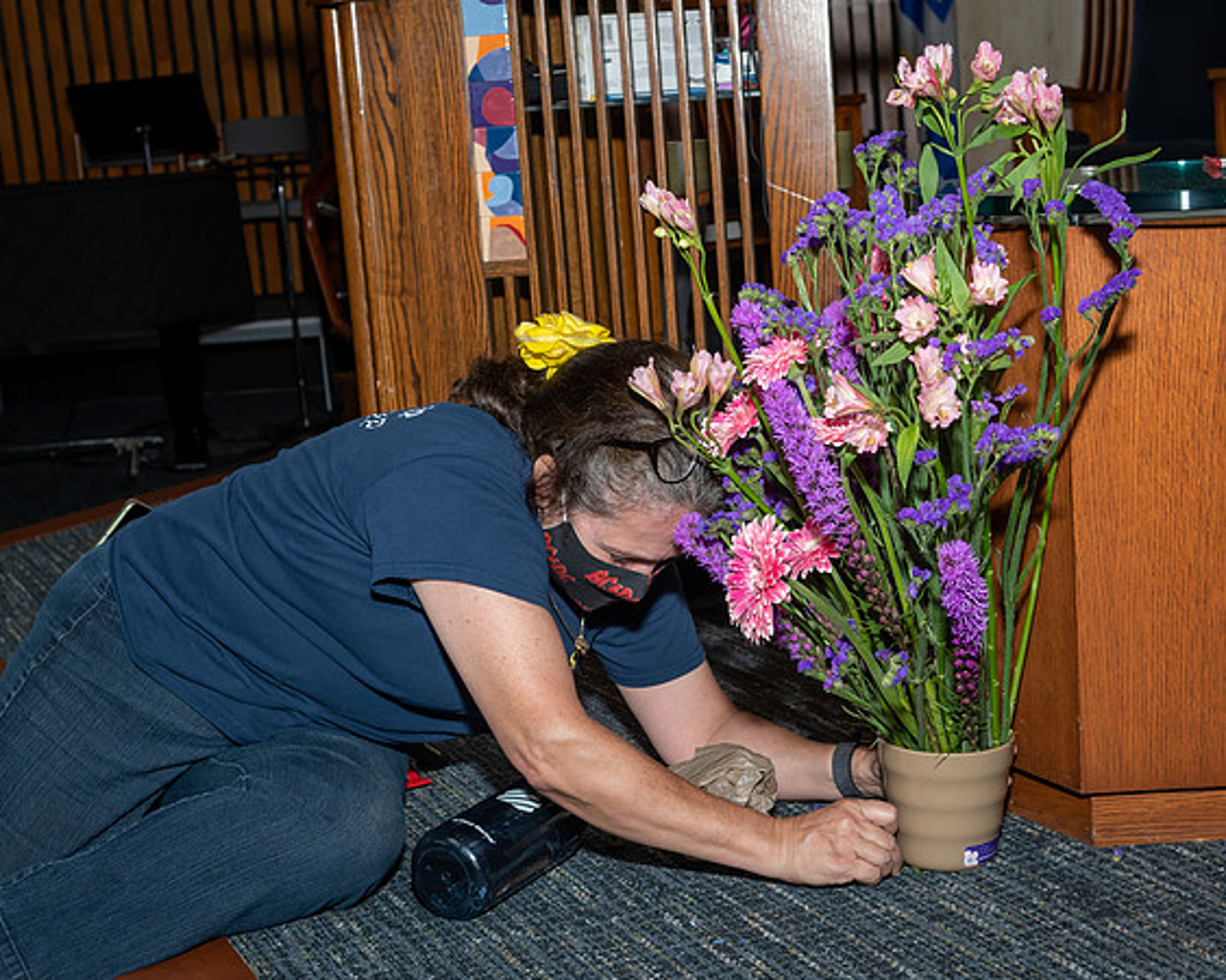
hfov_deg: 31.8
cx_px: 724
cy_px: 490
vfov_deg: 25.7
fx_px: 2145
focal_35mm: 59
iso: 320
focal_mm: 35
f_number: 5.6
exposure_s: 1/250
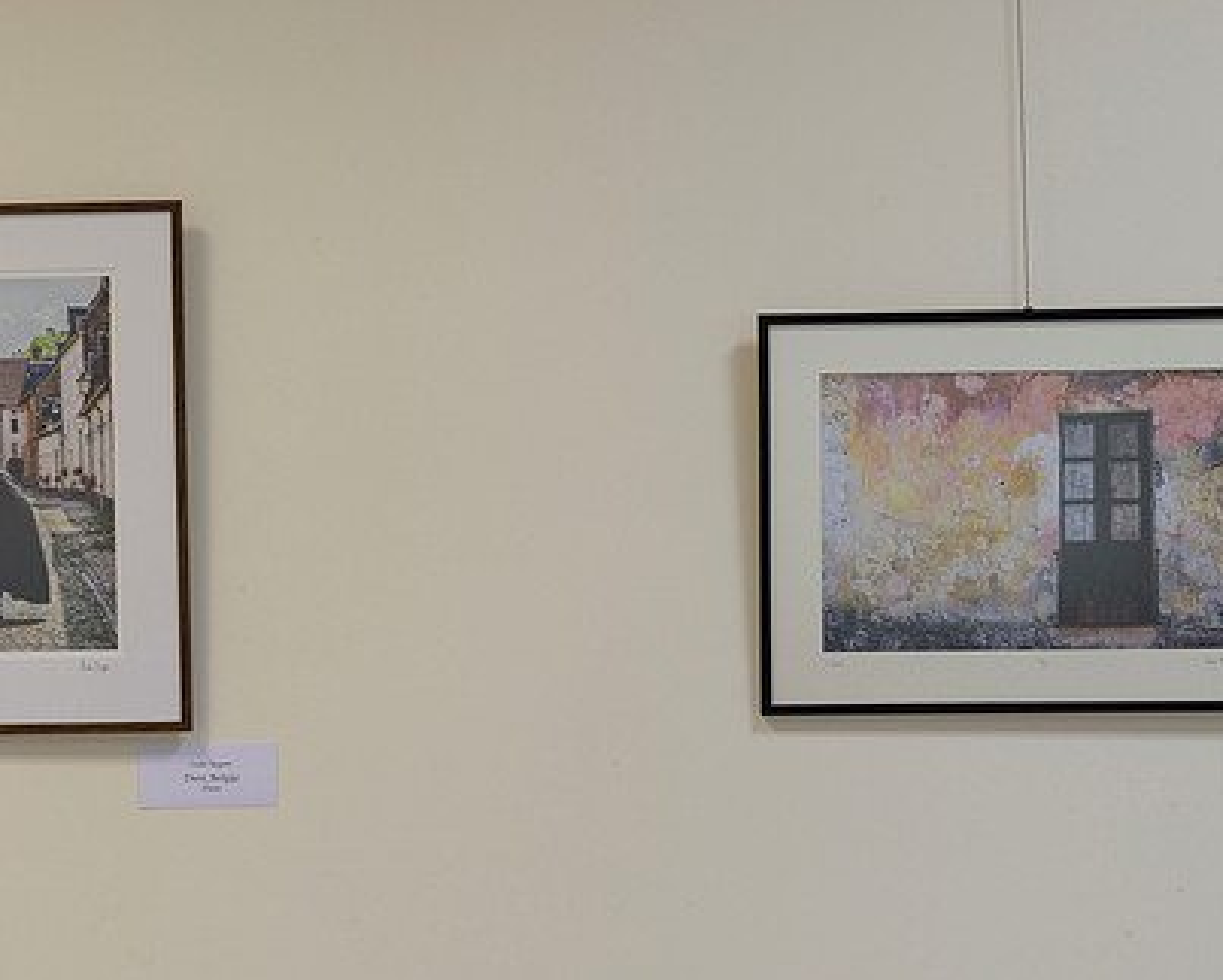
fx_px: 3369
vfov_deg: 16.6
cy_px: 480
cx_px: 446
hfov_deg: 20.5
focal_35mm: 93
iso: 360
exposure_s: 1/125
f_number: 2.8
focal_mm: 55
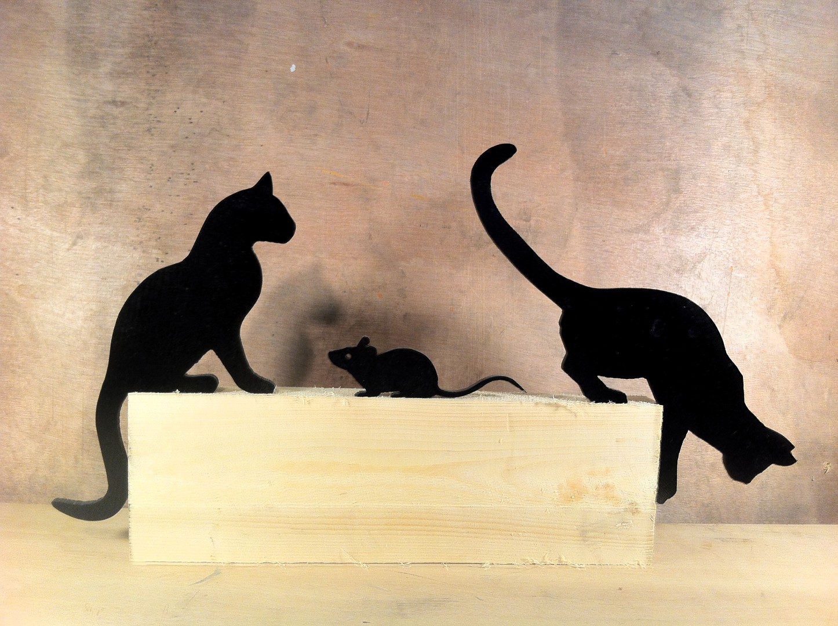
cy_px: 313
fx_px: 846
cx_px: 419
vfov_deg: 40.6
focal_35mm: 35
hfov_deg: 52.7
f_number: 2.8
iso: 80
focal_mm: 3.85
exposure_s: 1/60
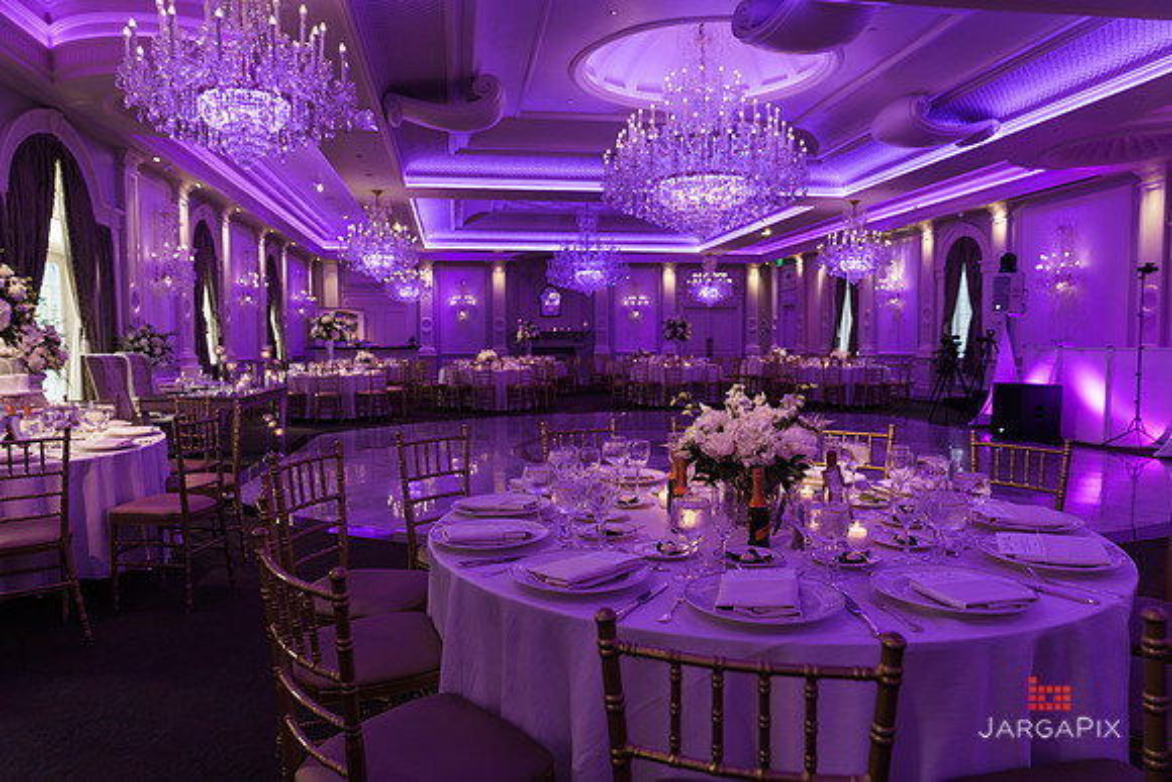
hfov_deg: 73.7
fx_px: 781
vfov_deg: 53.2
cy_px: 391
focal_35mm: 24
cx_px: 586
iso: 800
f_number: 3.5
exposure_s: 1/60
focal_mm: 24
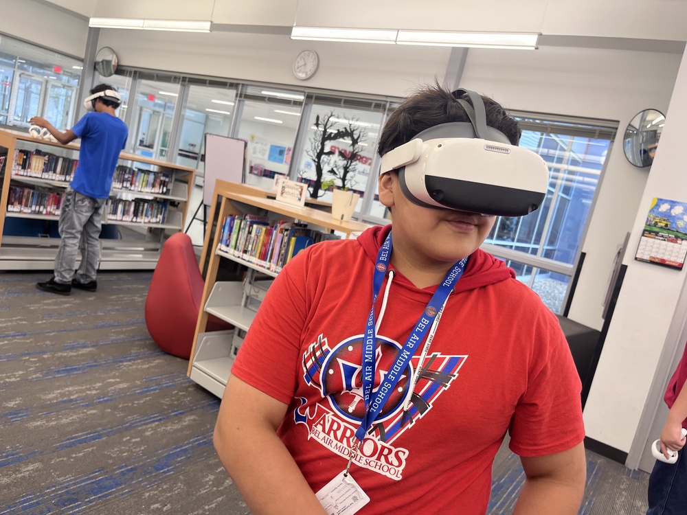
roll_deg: -12.5
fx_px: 516
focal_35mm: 26
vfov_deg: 53.1
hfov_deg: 67.3
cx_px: 344
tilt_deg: -7.0
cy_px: 258
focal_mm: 5.1
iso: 80
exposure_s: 1/75
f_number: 1.6
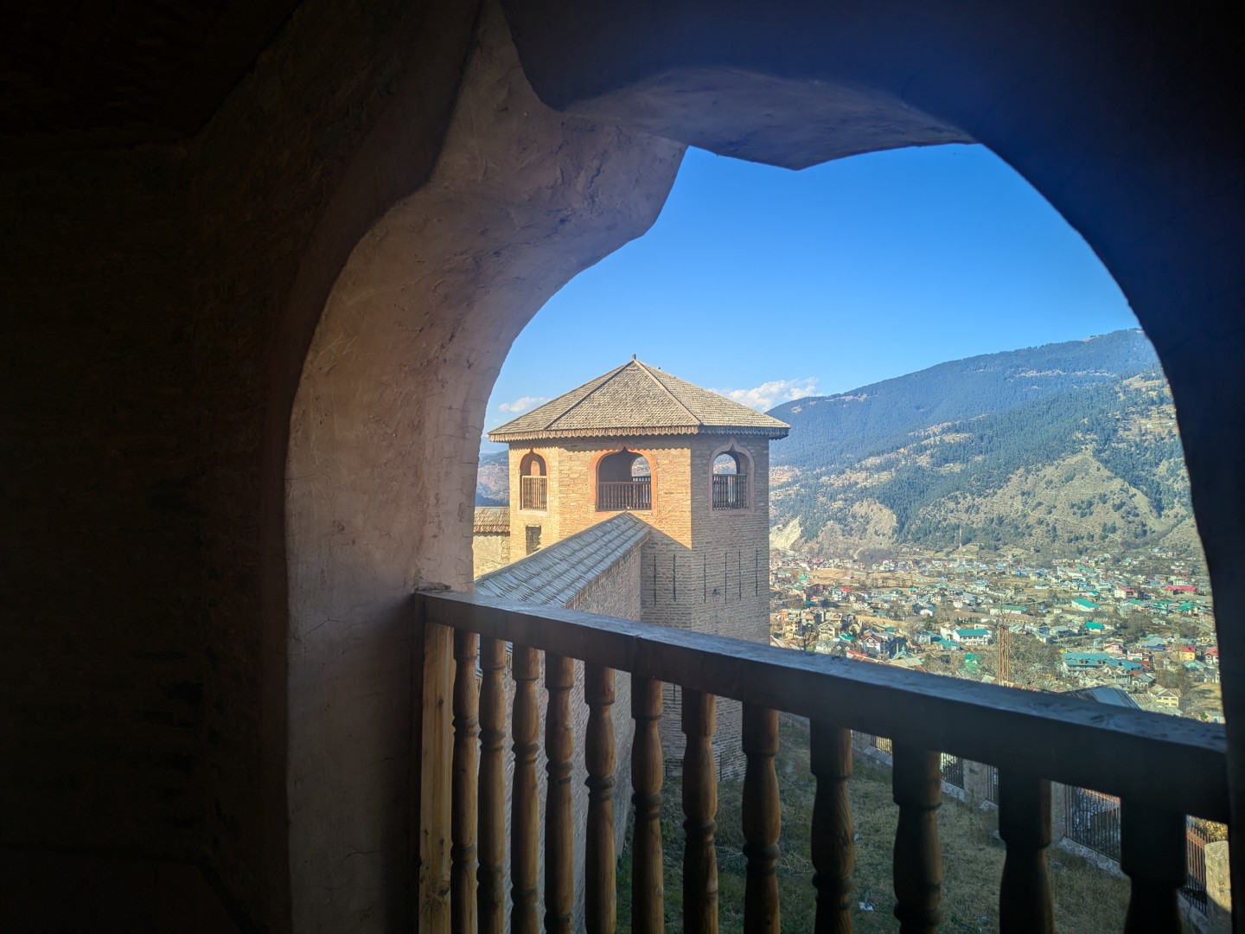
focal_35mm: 23
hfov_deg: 73.9
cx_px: 622
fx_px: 827
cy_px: 467
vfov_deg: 58.9
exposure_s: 1/1667
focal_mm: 5.56
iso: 113
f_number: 1.8
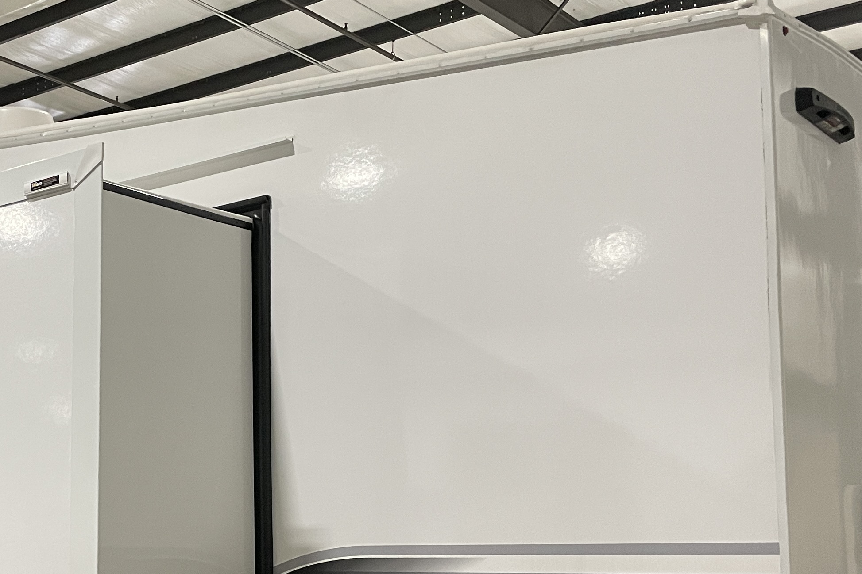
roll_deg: -0.6
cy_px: 425
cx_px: 142
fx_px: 1341
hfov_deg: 34.3
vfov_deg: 24.0
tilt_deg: +5.9
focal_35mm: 56
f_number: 1.6
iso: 320
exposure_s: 1/60
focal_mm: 4.2
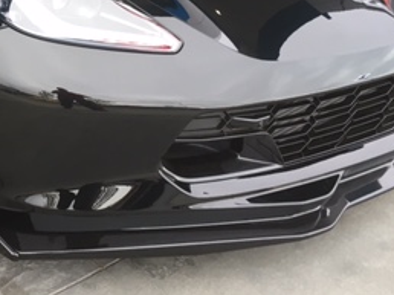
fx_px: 819
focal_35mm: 72
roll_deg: +1.4
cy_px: 20
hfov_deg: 26.0
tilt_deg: -18.1
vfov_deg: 19.9
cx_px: 24
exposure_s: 1/40
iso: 25
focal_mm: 4.15
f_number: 2.2
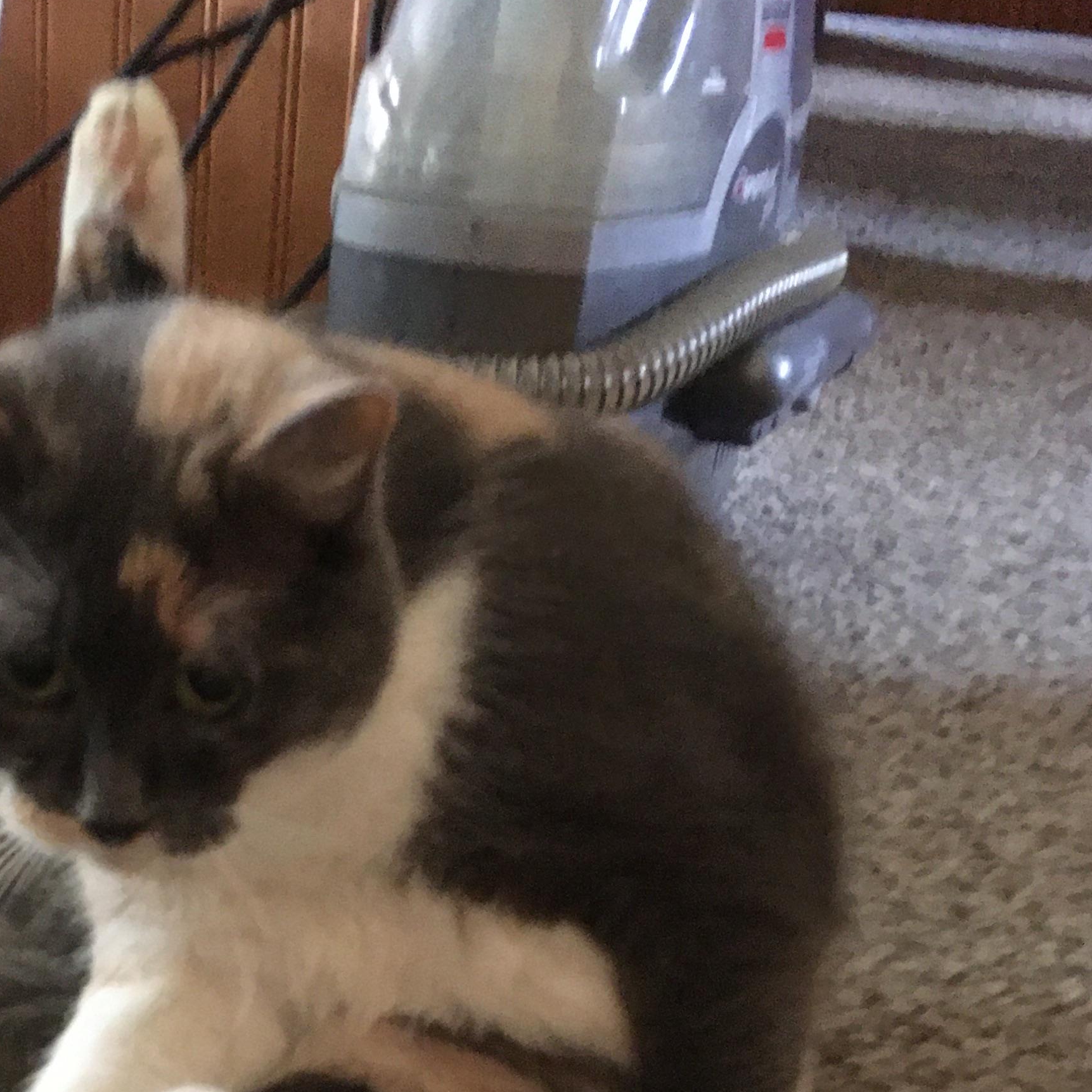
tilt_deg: -29.2
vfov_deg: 26.1
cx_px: 184
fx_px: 2141
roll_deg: -4.4
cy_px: 1249
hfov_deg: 27.9
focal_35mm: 60
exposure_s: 1/4
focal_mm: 4.15
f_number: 2.2
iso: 125
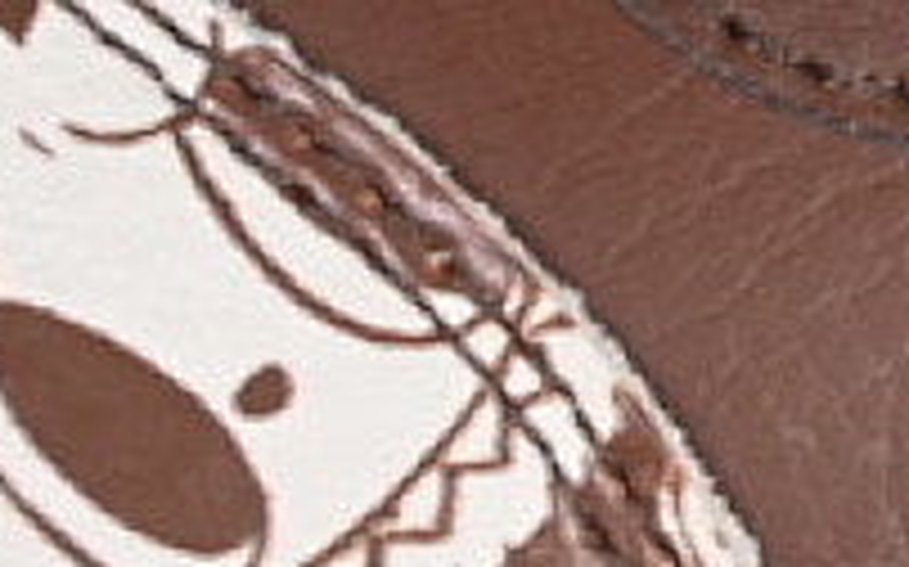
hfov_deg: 5.1
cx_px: 1390
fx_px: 10127
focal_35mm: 409
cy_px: 72
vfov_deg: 3.2
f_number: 7.1
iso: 160
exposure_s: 1/100
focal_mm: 50
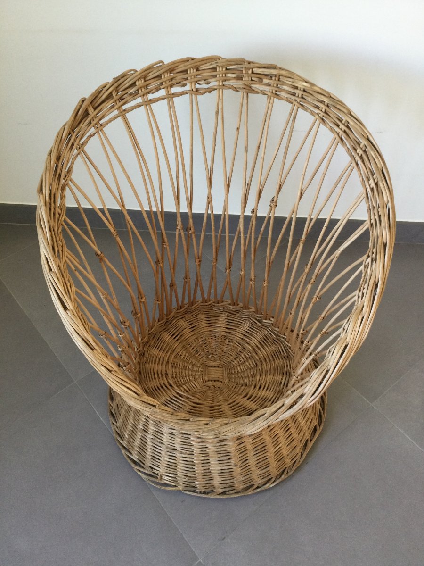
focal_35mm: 31
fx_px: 506
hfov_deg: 45.4
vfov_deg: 58.4
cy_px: 283
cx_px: 212
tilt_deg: -50.5
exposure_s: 1/33
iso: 64
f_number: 2.4
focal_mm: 3.3
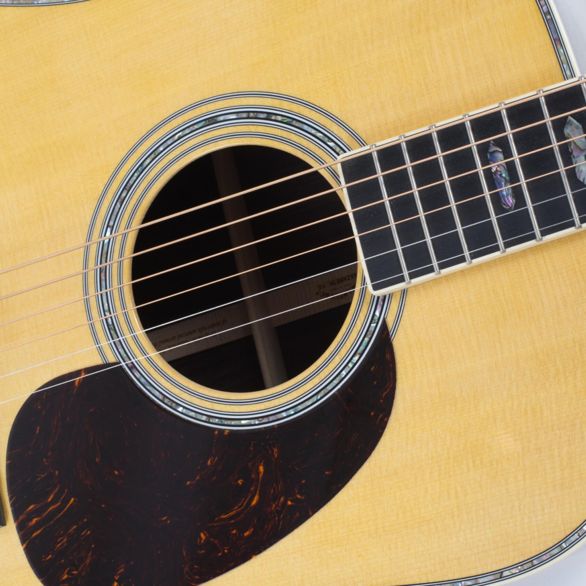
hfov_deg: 26.9
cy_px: 293
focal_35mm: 64
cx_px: 318
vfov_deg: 26.9
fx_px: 1226
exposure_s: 1/80
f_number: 16
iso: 100
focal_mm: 50
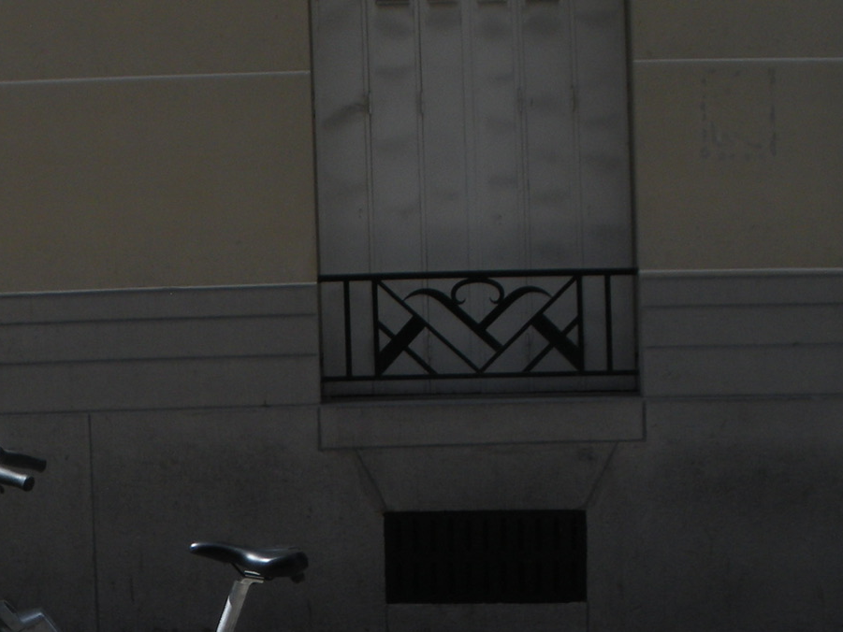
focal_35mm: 100
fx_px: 2436
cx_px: 138
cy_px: 681
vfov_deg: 14.5
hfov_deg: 19.4
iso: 64
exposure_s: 1/425
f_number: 4
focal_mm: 7.7
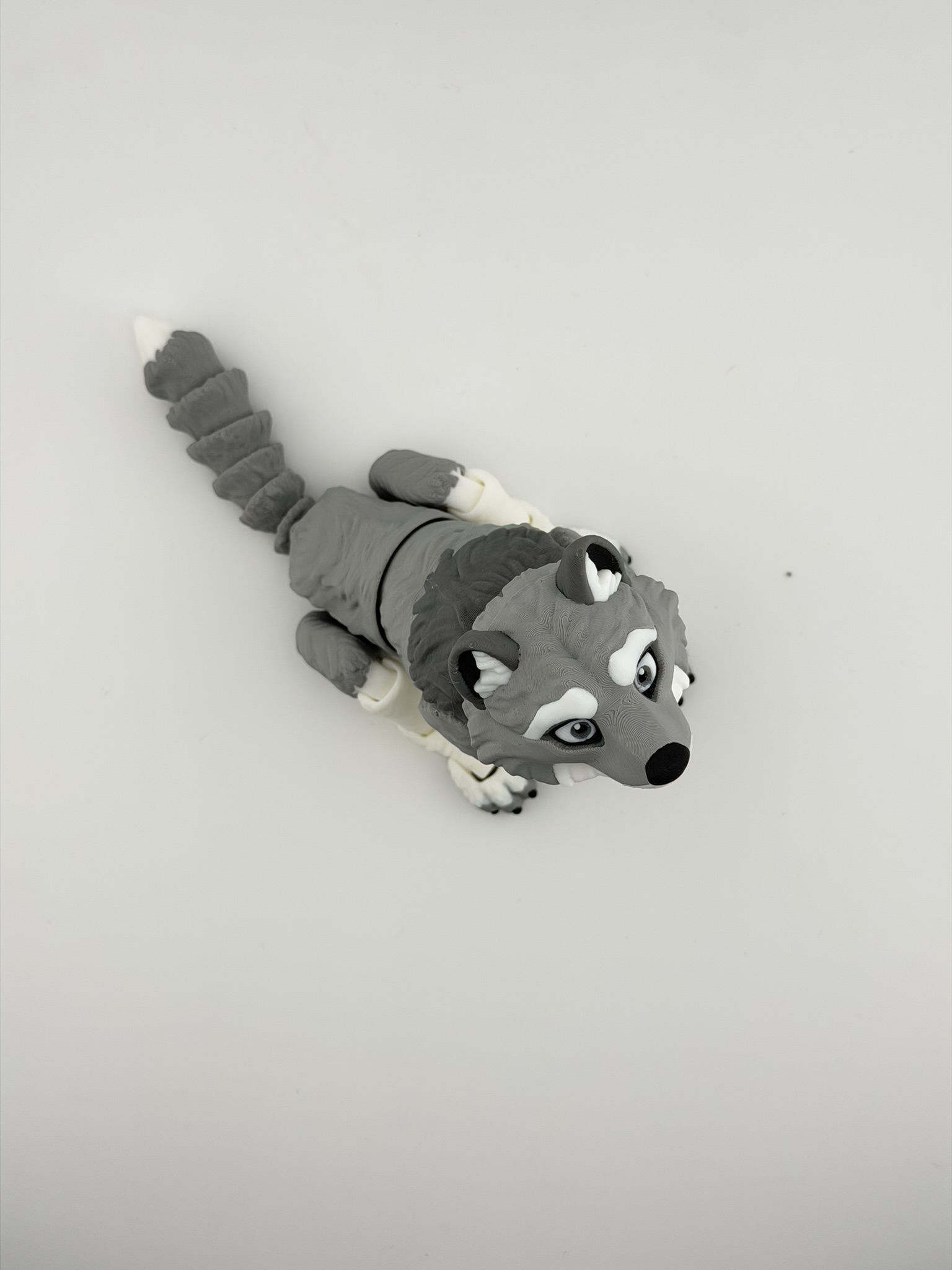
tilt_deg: -88.3
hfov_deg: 30.3
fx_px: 1760
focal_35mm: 48
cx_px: 476
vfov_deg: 39.7
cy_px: 635
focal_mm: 6.76
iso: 64
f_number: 1.78
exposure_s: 1/2342
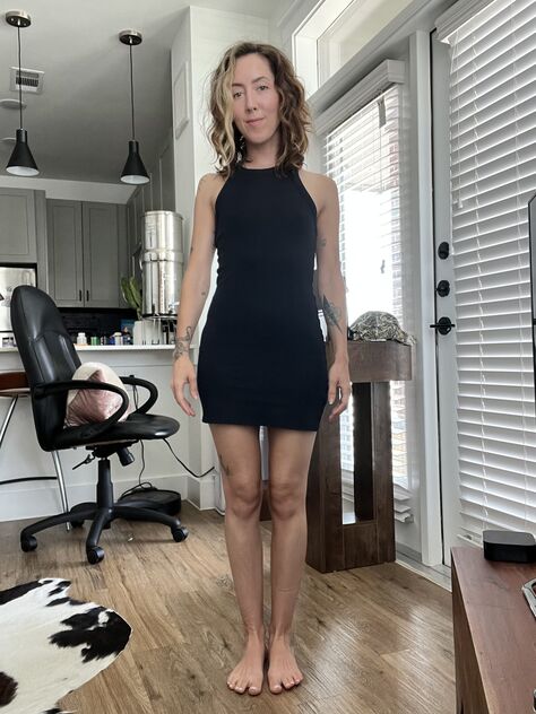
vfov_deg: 60.0
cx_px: 268
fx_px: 619
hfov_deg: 46.8
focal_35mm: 30
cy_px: 357
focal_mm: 2.71
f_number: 2.2
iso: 100
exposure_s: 1/60
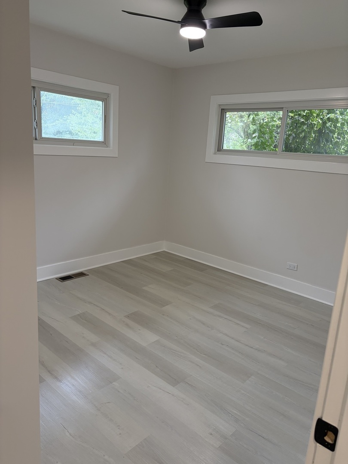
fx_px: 349
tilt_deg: -13.5
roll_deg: -3.4
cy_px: 232
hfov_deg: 53.1
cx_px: 174
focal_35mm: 26
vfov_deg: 67.3
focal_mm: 5.96
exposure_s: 1/128
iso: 125
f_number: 1.6
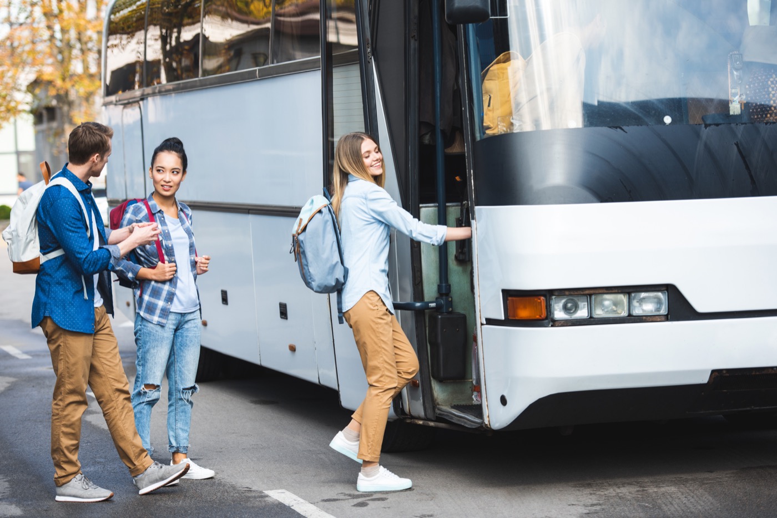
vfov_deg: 13.0
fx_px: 2267
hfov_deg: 19.5
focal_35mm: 105
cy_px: 259
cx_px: 388
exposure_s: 1/800
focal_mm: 105
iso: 200
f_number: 3.5
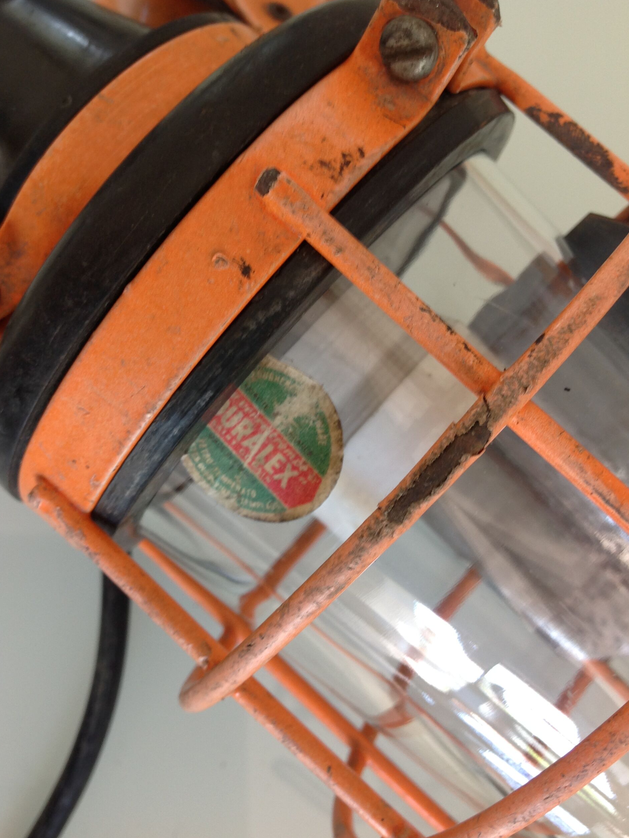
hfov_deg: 39.7
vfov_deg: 51.4
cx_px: 310
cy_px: 423
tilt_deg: -79.3
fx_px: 872
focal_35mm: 36
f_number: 2.4
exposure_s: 1/15
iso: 50
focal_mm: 4.28
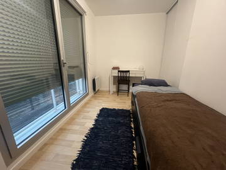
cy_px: 85
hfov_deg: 106.2
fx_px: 85
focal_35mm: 13
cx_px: 113
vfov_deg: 89.9
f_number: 1.8
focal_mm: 1.57
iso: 320
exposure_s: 1/50
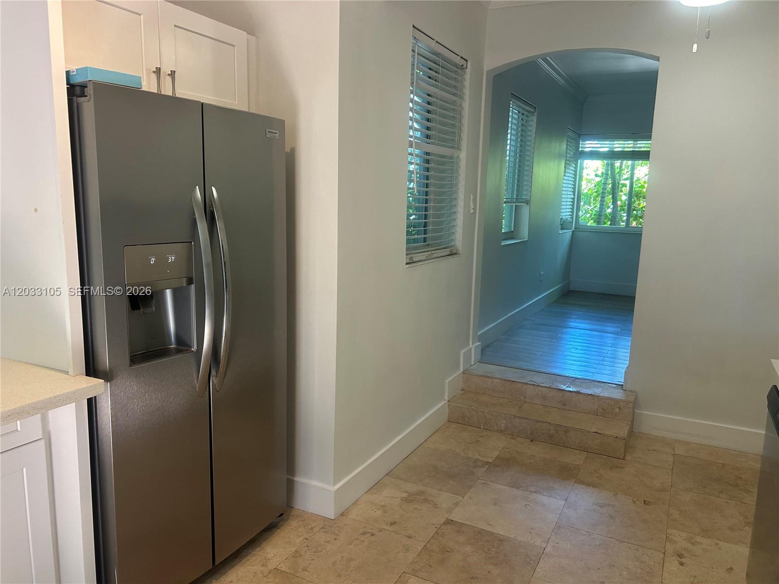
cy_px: 292
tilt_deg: -9.6
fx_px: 585
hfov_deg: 67.3
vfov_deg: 53.1
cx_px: 390
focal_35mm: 26
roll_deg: -1.3
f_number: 1.5
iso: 125
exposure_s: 1/120
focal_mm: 5.7
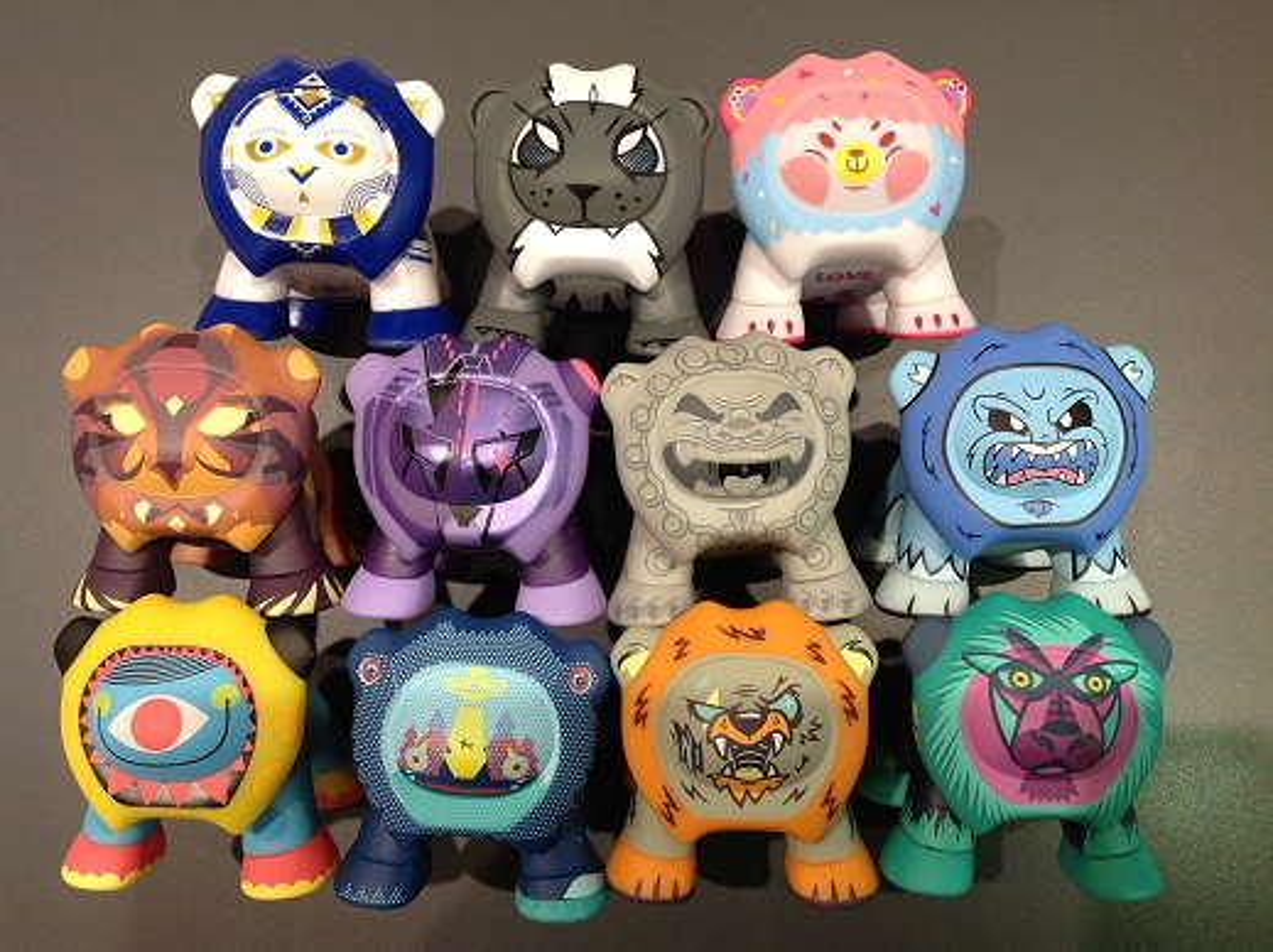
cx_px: 636
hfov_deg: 52.7
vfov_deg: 40.6
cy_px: 476
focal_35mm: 35
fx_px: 1286
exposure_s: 1/60
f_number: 2.4
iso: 64
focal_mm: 4.28
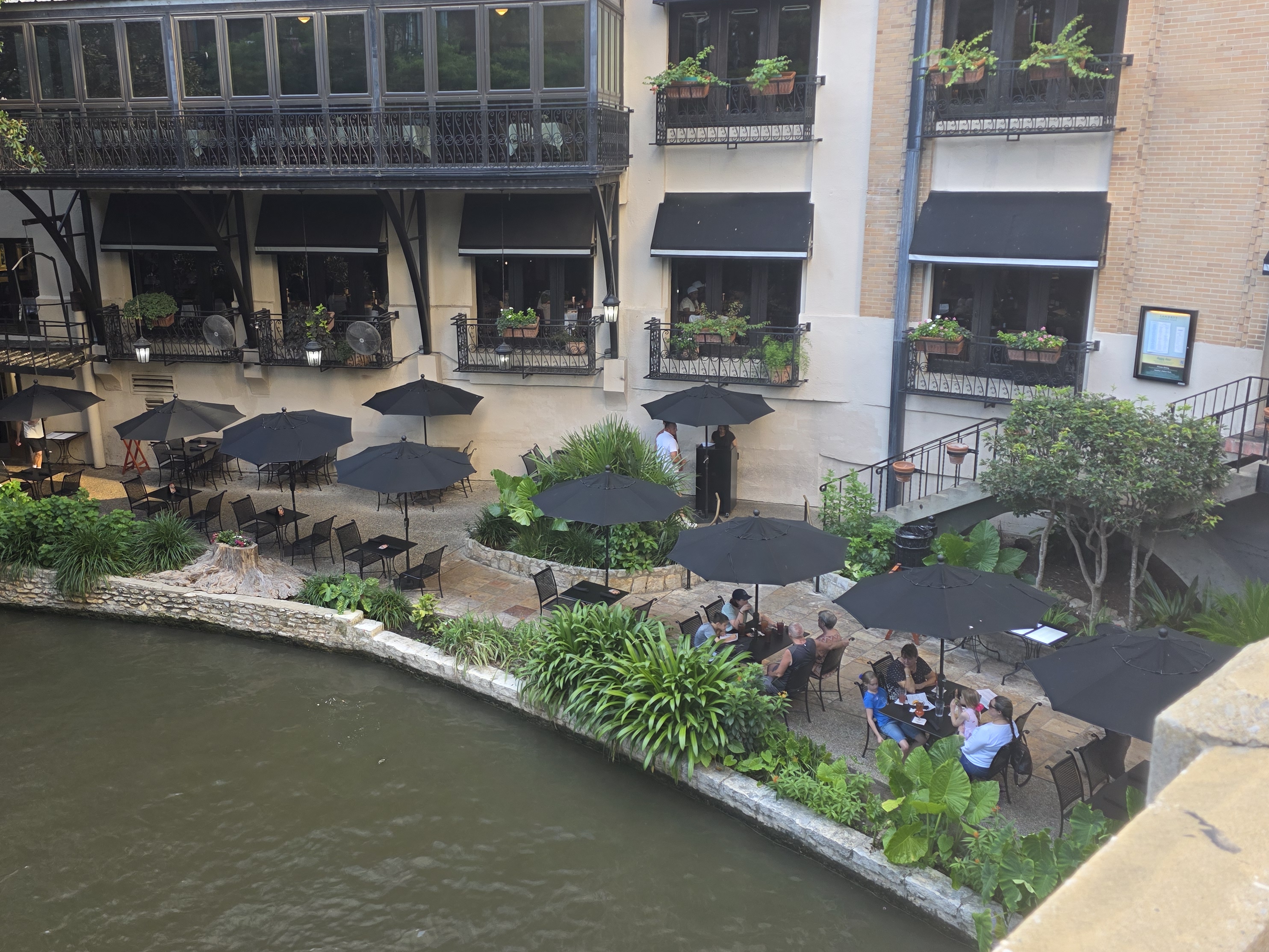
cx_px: 554
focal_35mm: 31
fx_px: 1136
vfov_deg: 45.4
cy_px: 428
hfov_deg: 58.2
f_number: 1.7
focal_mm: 6.3
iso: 64
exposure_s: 1/180
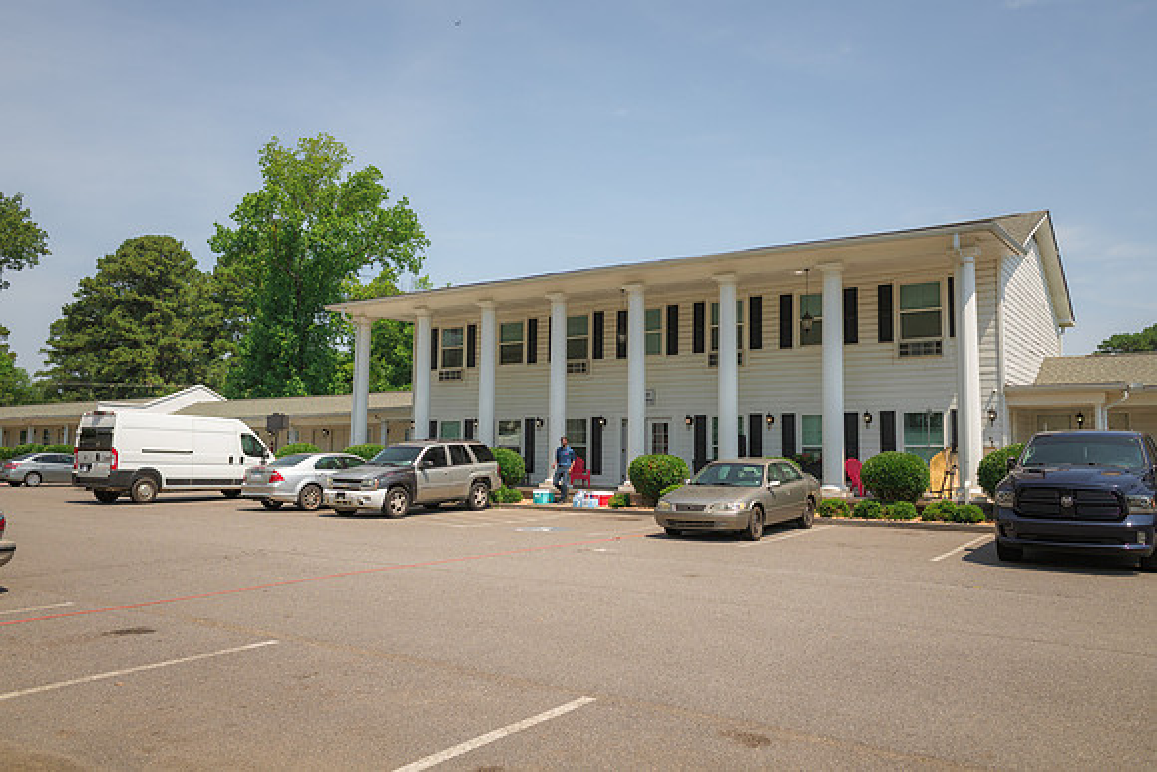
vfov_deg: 46.4
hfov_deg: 65.5
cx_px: 578
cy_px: 386
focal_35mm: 28
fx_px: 900
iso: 180
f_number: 7.1
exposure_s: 1/1000
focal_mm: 28
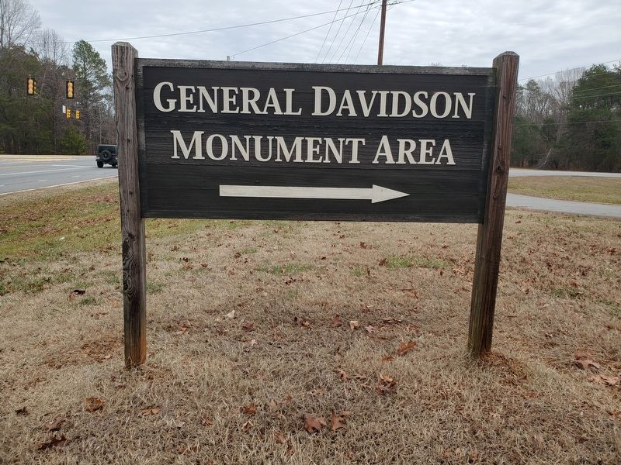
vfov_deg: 53.1
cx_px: 310
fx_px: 466
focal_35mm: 26
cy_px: 232
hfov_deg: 67.3
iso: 50
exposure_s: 1/770
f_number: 2.4
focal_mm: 4.3
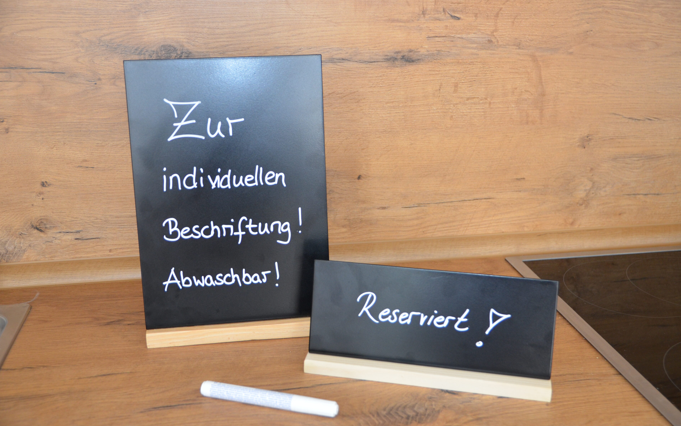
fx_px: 742
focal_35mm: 40
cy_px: 207
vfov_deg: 32.0
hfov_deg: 49.3
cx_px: 342
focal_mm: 26
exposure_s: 1/60
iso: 640
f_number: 3.2
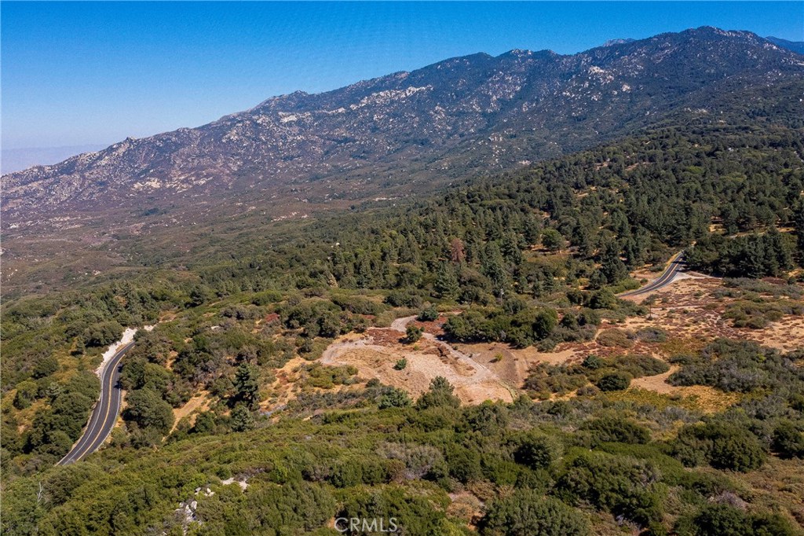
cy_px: 268
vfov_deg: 46.4
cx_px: 402
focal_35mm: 28
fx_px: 625
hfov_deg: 65.5
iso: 100
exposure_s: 1/500
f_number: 6.3
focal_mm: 10.26
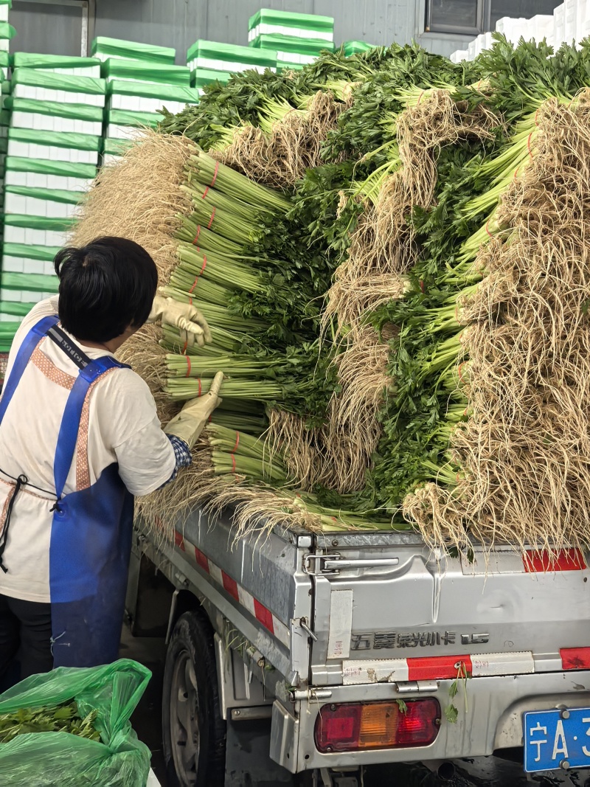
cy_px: 394
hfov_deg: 27.0
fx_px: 1227
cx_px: 295
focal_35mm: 54
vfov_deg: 35.5
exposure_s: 1/333
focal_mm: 6.98
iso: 640
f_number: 1.4
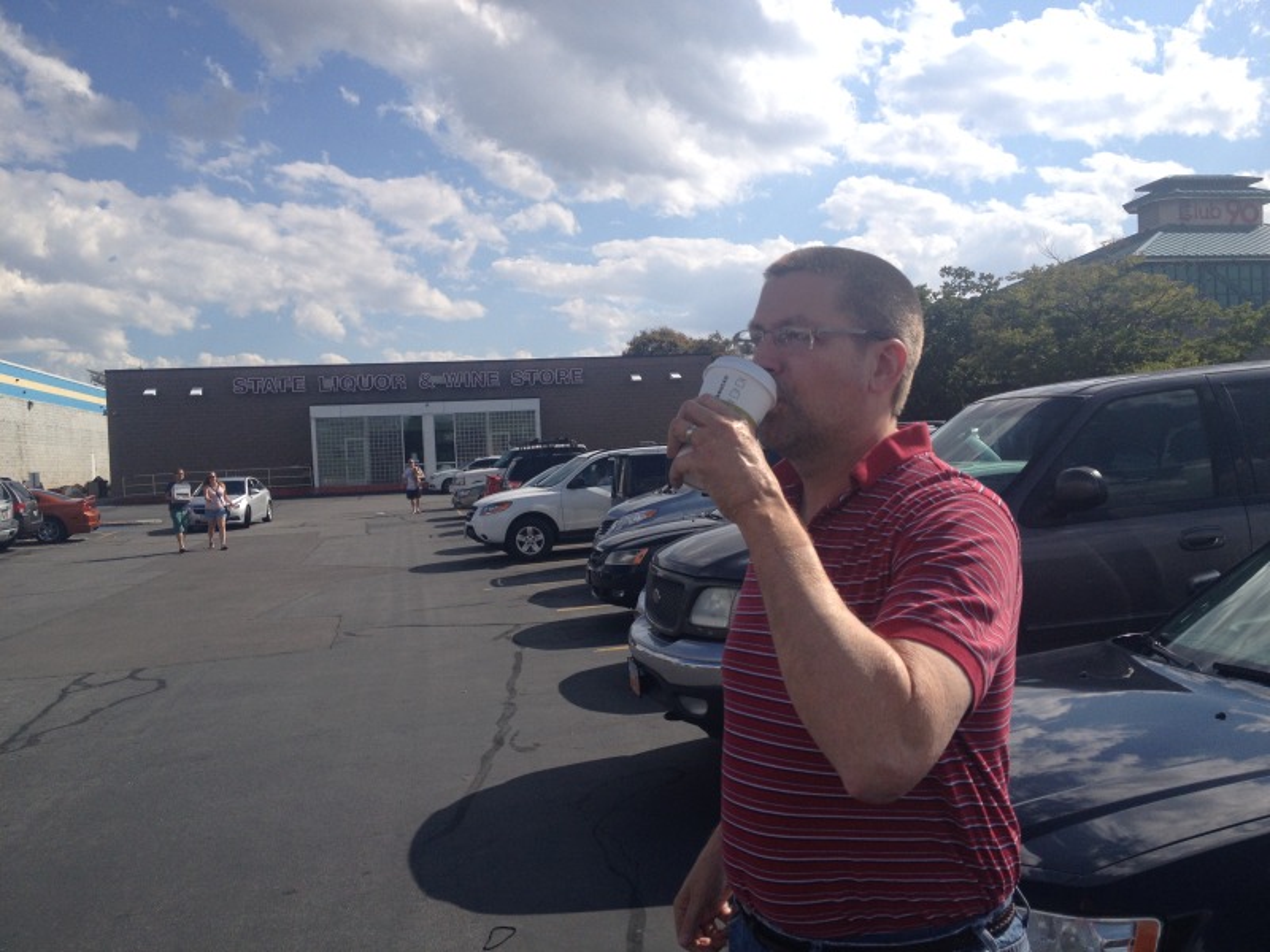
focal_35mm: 35
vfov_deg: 40.7
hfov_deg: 52.6
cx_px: 635
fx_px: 1284
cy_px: 476
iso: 50
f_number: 2.4
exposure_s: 1/2404
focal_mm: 4.28
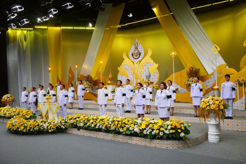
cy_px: 82
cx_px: 123
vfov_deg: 42.4
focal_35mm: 31
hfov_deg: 60.3
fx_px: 212
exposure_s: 1/320
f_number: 7.1
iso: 3200
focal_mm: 15
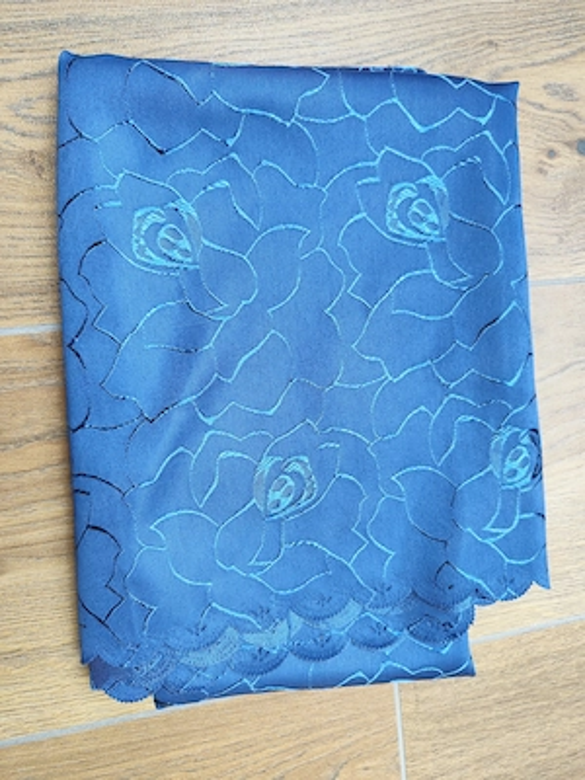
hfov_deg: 58.9
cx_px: 292
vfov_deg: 73.9
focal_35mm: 23
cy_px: 390
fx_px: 518
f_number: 1.65
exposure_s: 1/100
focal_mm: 6.19
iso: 64
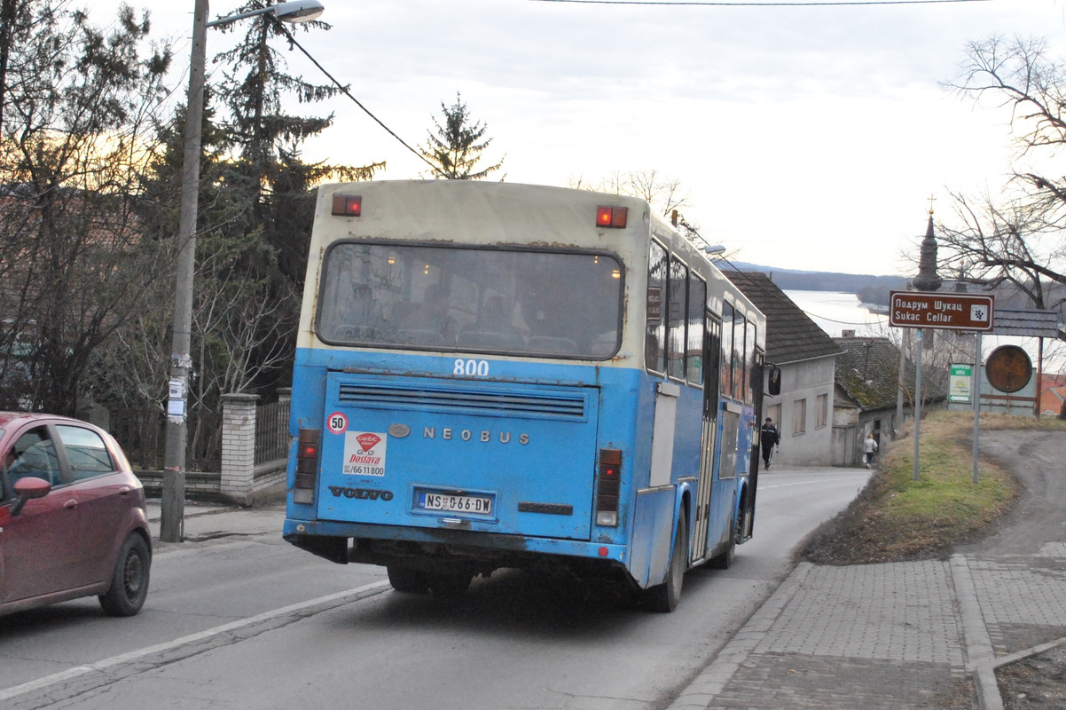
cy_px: 355
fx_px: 1287
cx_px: 533
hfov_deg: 45.0
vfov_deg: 30.8
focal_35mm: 44
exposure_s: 1/500
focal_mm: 29
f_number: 4.5
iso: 800
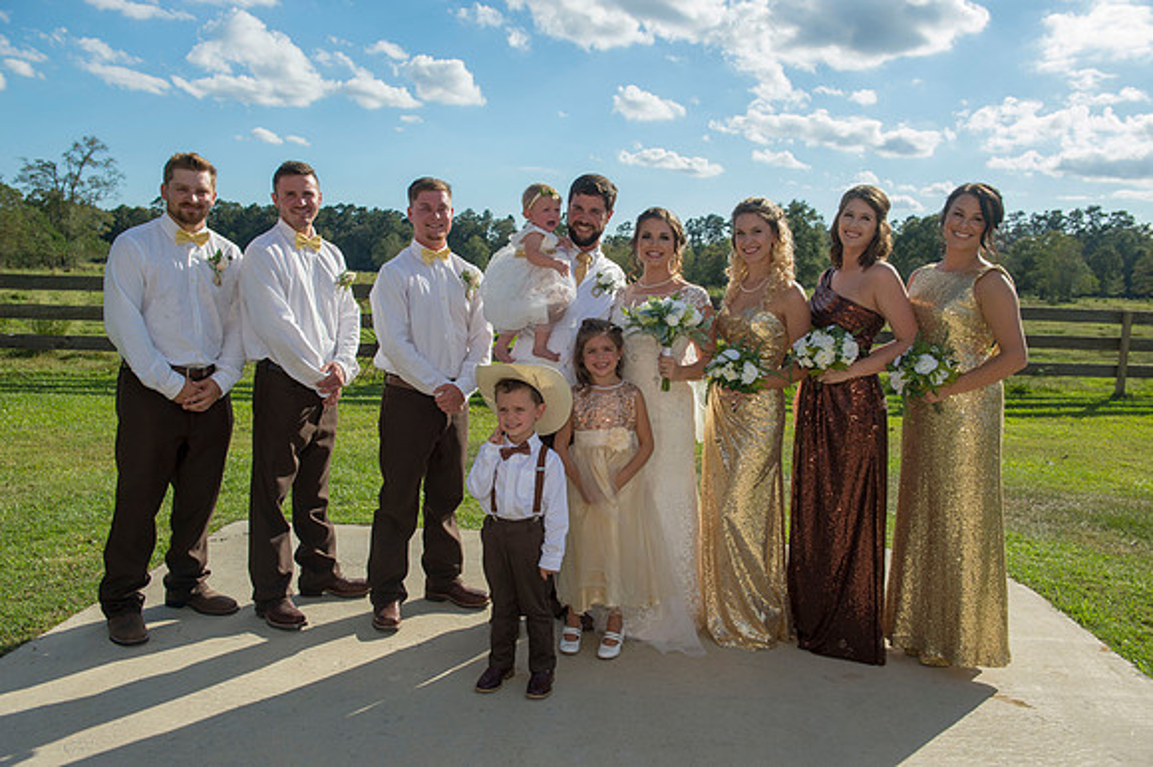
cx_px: 576
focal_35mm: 29
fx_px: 928
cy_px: 384
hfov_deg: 63.7
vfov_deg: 44.9
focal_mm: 29
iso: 200
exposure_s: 1/1000
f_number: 6.3
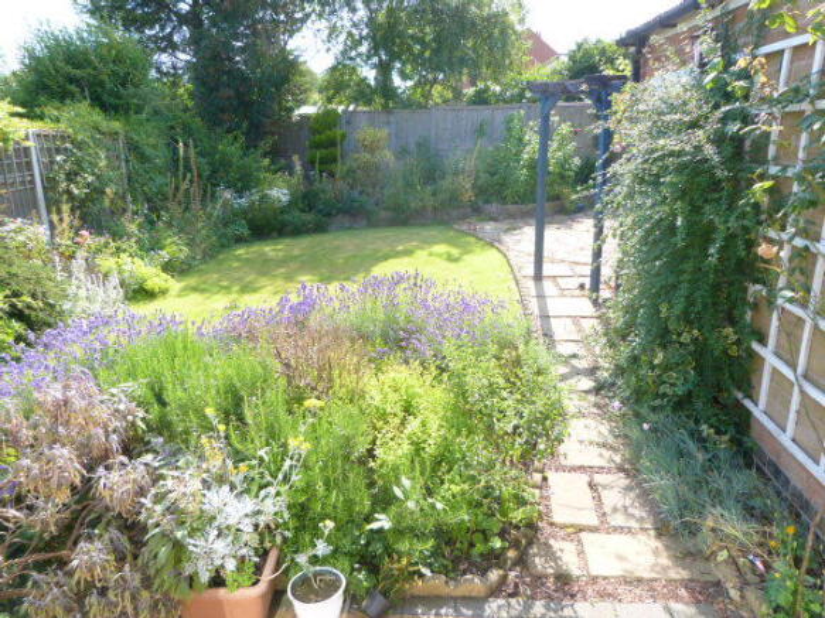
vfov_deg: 54.9
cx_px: 412
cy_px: 309
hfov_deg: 69.4
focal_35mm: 25
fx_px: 596
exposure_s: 1/320
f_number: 2.8
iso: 100
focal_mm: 4.5
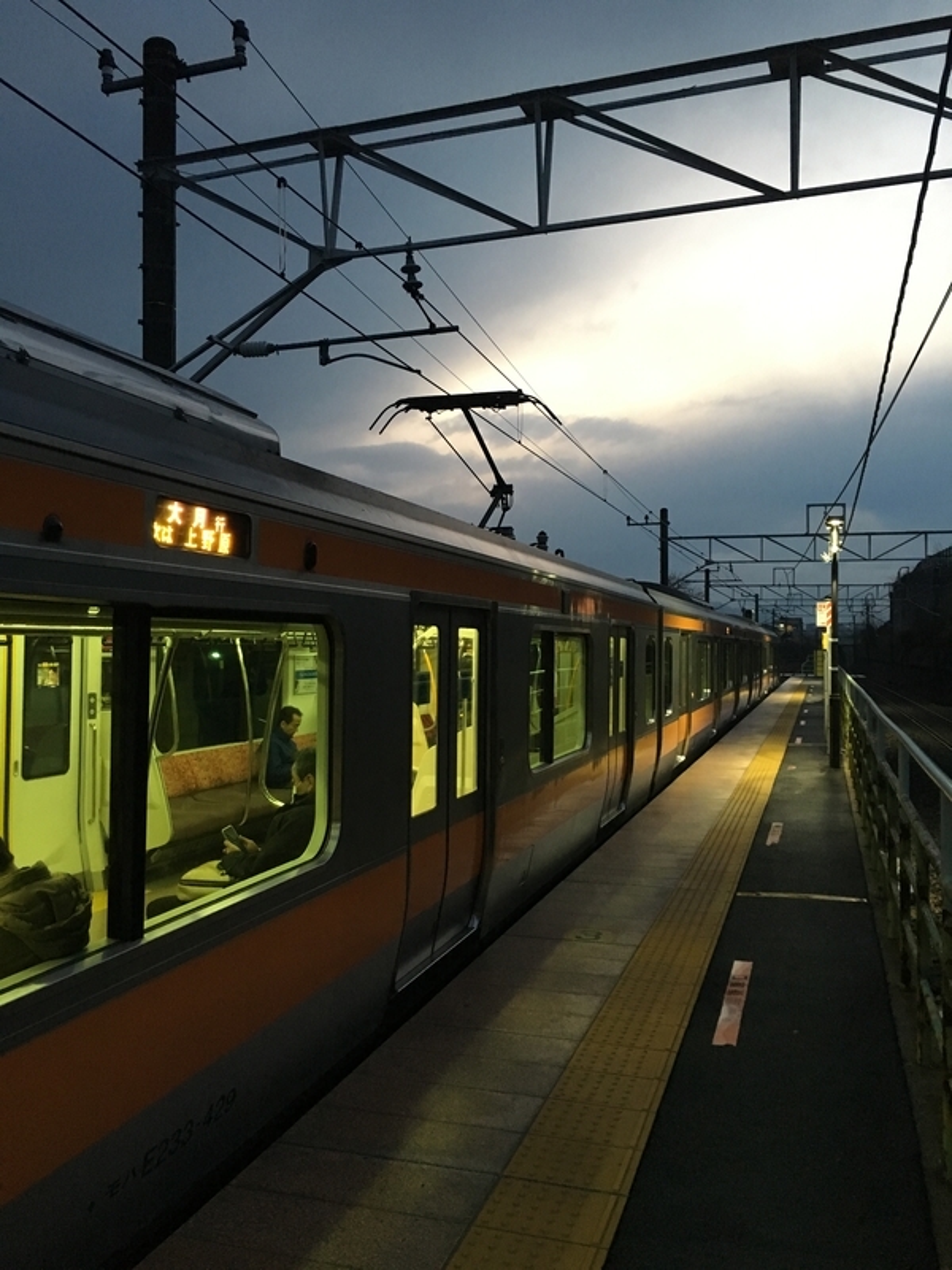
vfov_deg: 61.7
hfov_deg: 48.2
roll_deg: -0.4
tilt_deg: +1.9
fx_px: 1063
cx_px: 476
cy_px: 635
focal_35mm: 29
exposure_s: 1/30
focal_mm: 4.15
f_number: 2.2
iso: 200
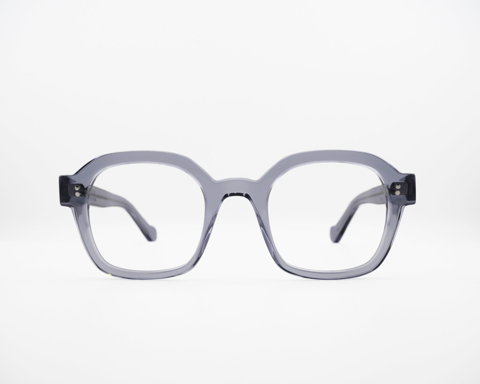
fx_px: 540
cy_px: 192
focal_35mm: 38
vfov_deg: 39.2
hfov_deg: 47.9
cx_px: 237
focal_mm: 18
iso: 200
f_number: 6.3
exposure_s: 1/500
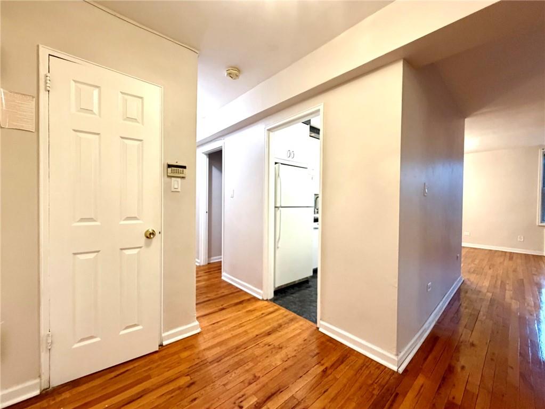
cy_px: 204
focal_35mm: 14
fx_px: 220
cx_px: 272
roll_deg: -0.4
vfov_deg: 85.7
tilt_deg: -1.1
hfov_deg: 102.1
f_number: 2.2
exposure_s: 1/60
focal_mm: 2.22
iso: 400
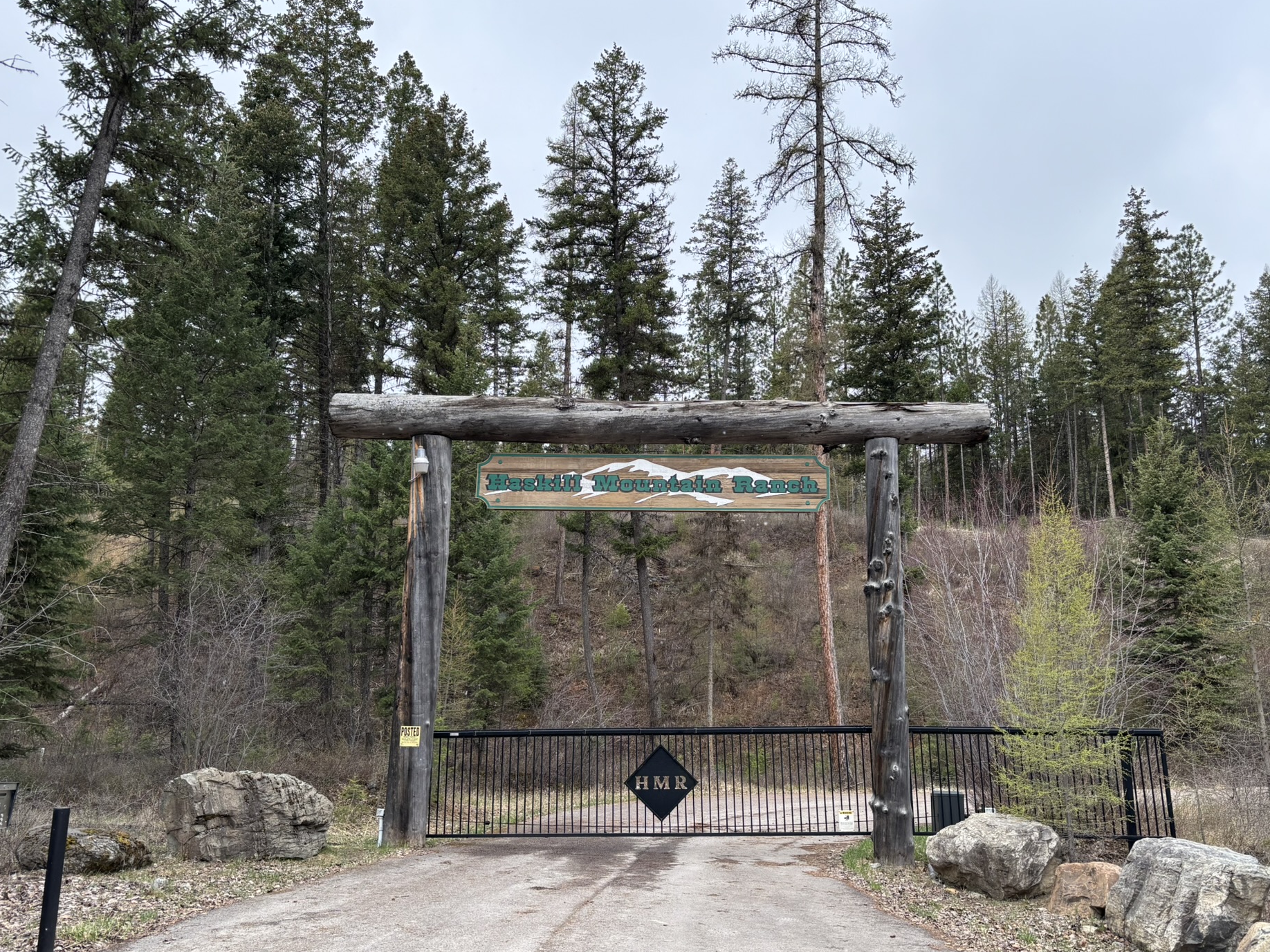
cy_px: 510
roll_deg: -1.0
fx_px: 1064
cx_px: 628
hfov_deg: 61.7
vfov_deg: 48.2
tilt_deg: +12.2
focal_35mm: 29
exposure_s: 1/1115
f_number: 1.6
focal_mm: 5.96
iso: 50
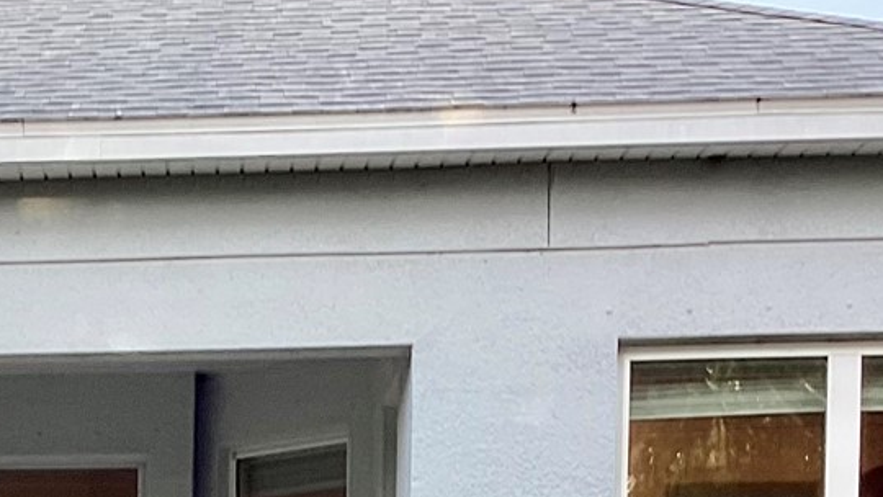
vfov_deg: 11.2
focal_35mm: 100
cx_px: -90
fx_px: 2342
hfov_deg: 20.4
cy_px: 940
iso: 32
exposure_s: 1/120
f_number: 2.4
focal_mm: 3.3
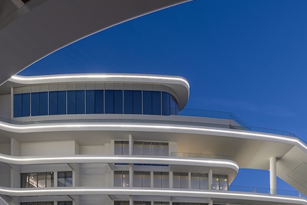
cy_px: 170
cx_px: 188
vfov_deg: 47.9
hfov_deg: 70.6
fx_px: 213
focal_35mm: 25
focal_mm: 12
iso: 100
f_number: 8
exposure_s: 2
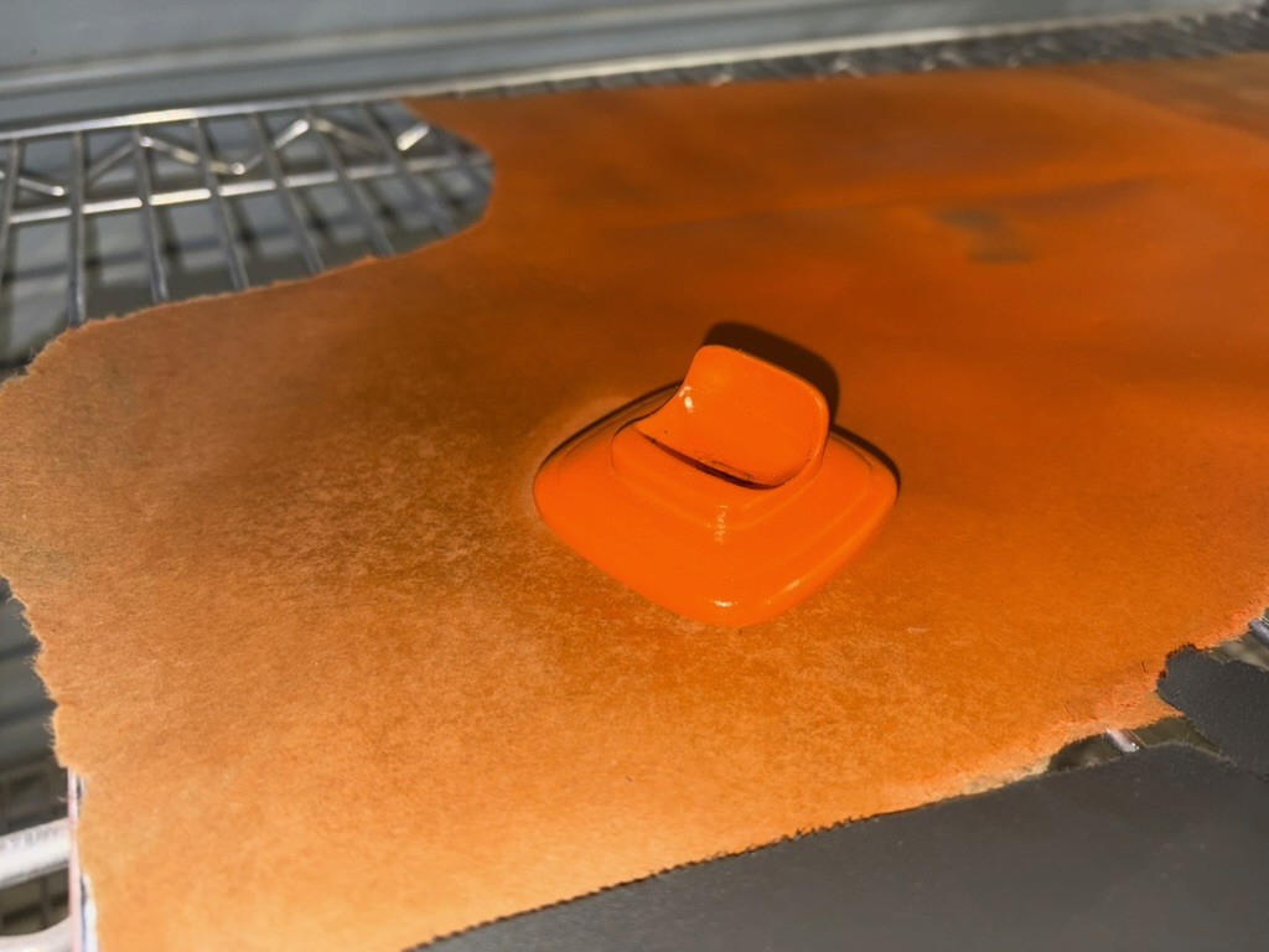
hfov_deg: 67.3
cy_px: 476
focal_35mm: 26
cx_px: 634
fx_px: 953
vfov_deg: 53.1
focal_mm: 5.96
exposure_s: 1/15
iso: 32
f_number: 1.6
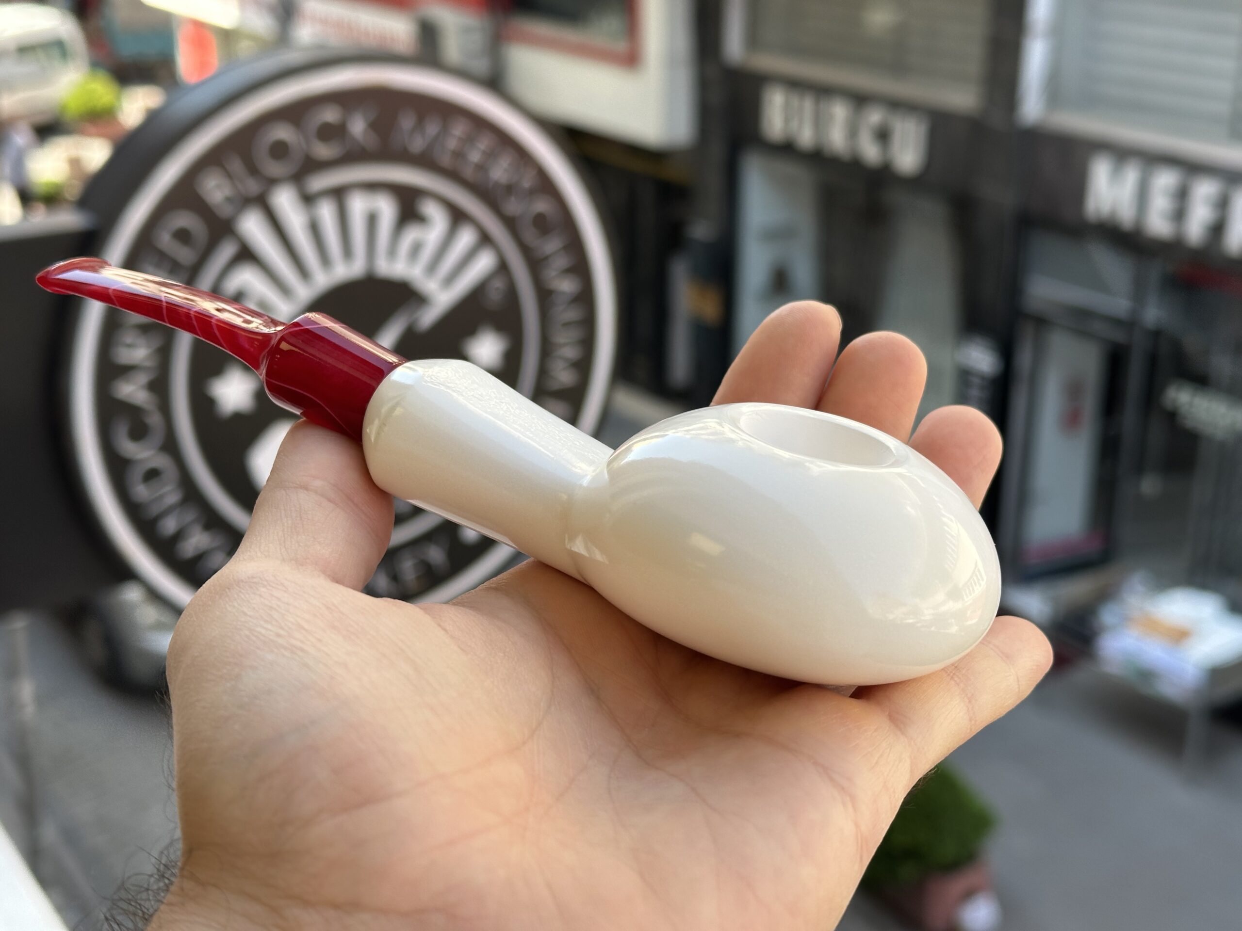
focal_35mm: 48
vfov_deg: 30.3
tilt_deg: -20.8
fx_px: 1722
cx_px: 621
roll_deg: -0.1
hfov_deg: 39.7
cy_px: 466
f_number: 1.78
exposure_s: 1/571
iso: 64
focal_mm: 6.86
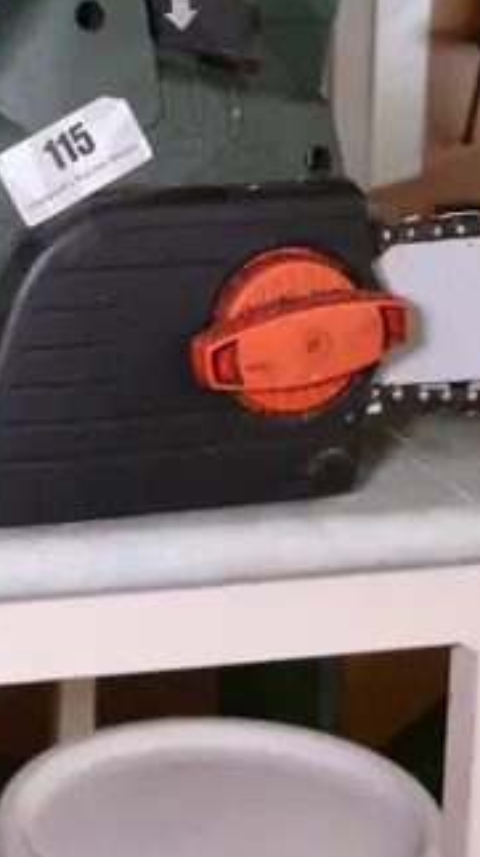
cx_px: 53
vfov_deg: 25.2
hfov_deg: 14.4
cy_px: 183
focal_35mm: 83
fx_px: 1883
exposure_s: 1/320
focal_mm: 12
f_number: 3.5
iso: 3200
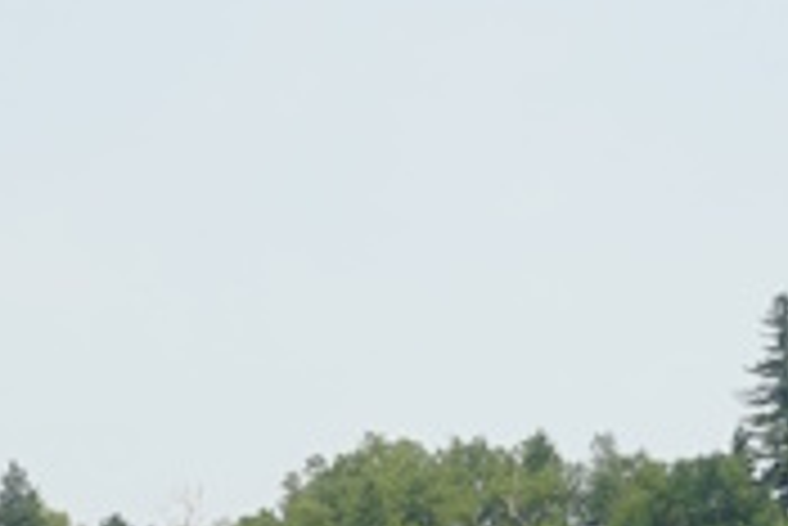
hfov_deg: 8.6
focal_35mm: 238
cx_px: 707
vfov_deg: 5.6
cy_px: 1266
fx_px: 5214
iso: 100
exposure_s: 1/100
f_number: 10
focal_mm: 33
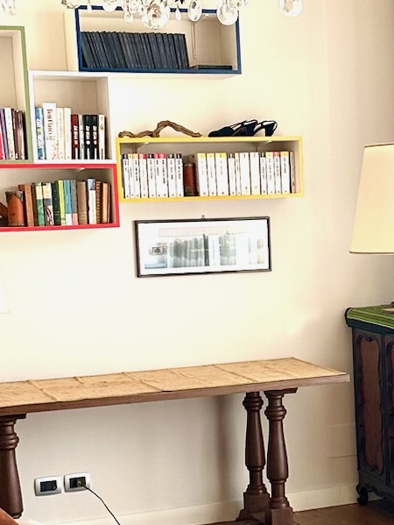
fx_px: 1243
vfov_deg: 23.7
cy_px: 344
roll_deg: +1.5
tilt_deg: -7.2
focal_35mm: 82
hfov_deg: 17.8
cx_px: 348
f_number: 1.78
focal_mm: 6.86
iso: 80
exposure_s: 1/100
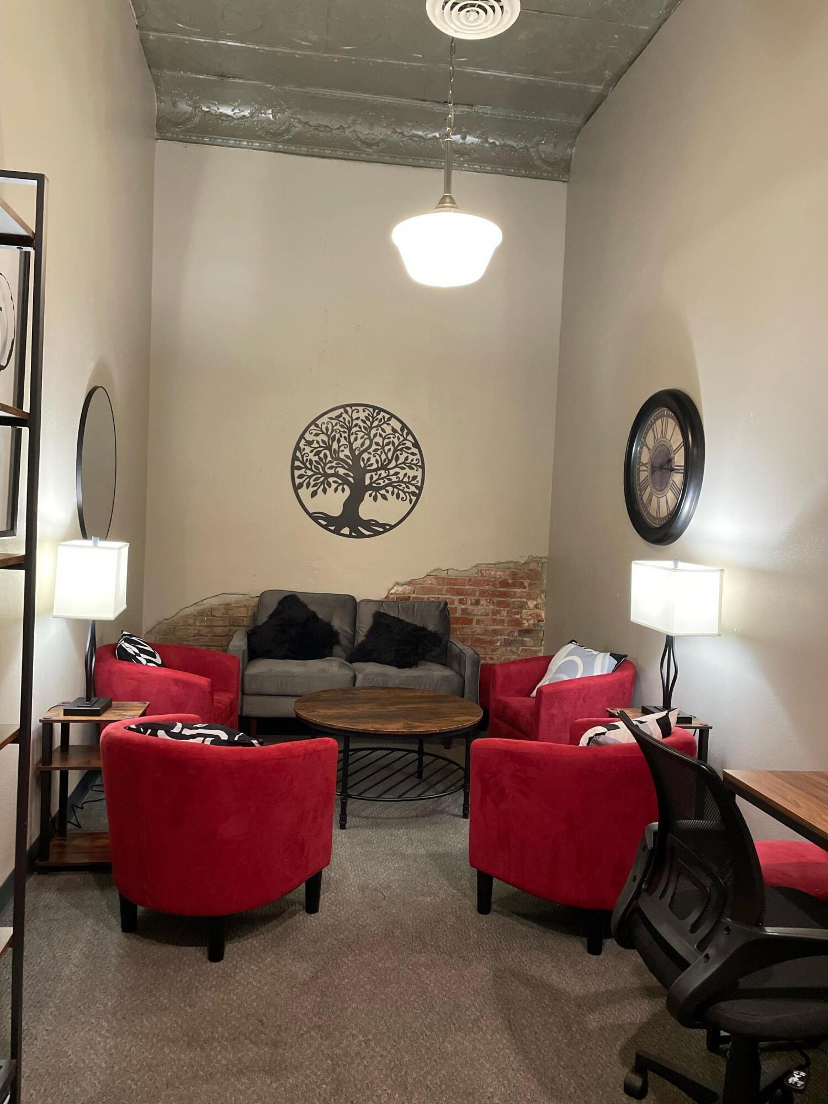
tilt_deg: -2.4
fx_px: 829
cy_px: 552
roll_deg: -1.4
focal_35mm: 26
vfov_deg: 67.3
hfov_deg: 53.1
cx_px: 414
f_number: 1.6
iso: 500
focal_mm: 4.2
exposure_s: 1/40
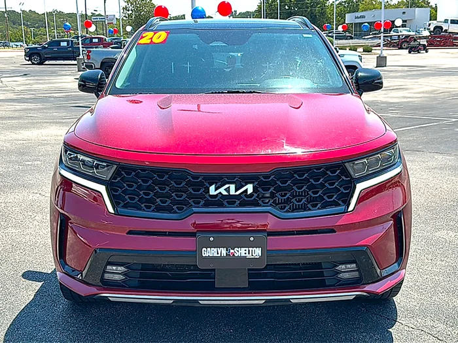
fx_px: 516
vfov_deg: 36.8
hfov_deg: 47.9
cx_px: 229
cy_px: 172
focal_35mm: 39
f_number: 1.78
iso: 80
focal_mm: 6.86
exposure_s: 1/2817
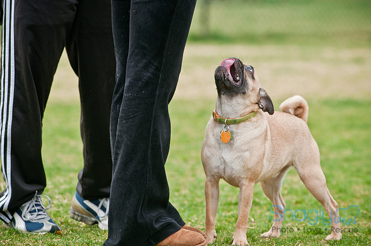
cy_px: 123
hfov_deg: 6.9
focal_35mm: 300
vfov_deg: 4.6
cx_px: 186
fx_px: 3087
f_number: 5
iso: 200
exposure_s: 1/320
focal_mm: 200
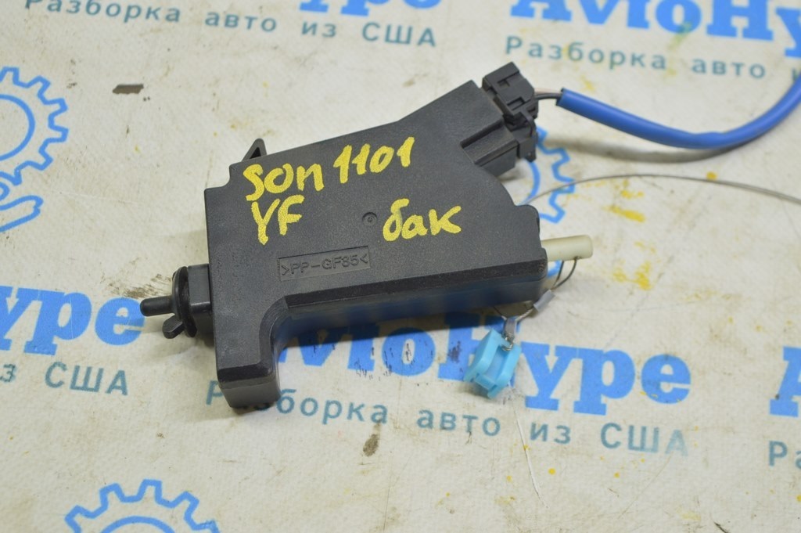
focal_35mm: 72
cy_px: 266
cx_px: 400
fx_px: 1601
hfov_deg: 28.1
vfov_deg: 18.9
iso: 400
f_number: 5.6
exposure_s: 1/20
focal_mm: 48
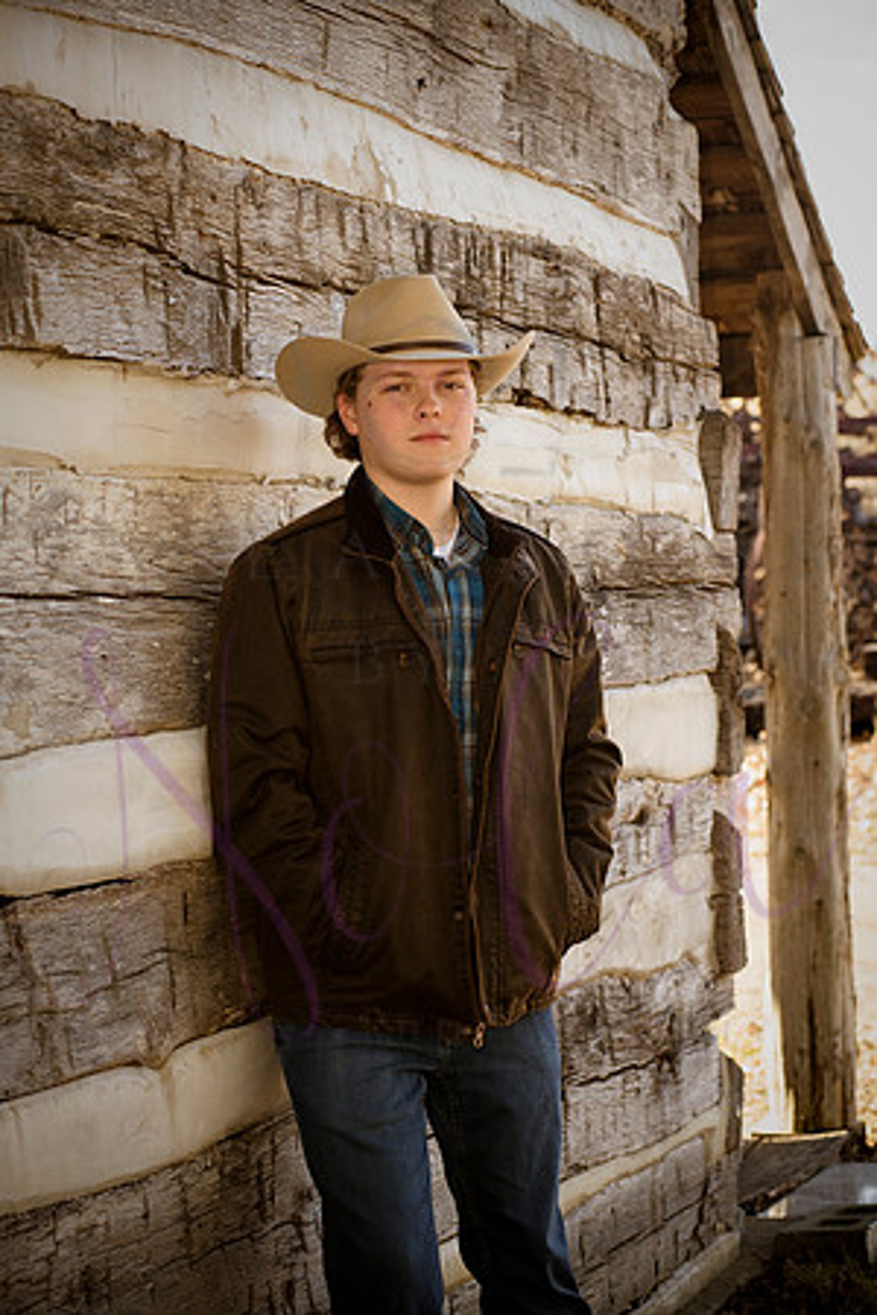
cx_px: 438
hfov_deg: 17.1
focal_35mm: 80
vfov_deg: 25.4
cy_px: 658
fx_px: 2923
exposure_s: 1/500
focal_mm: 80
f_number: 6.3
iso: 800
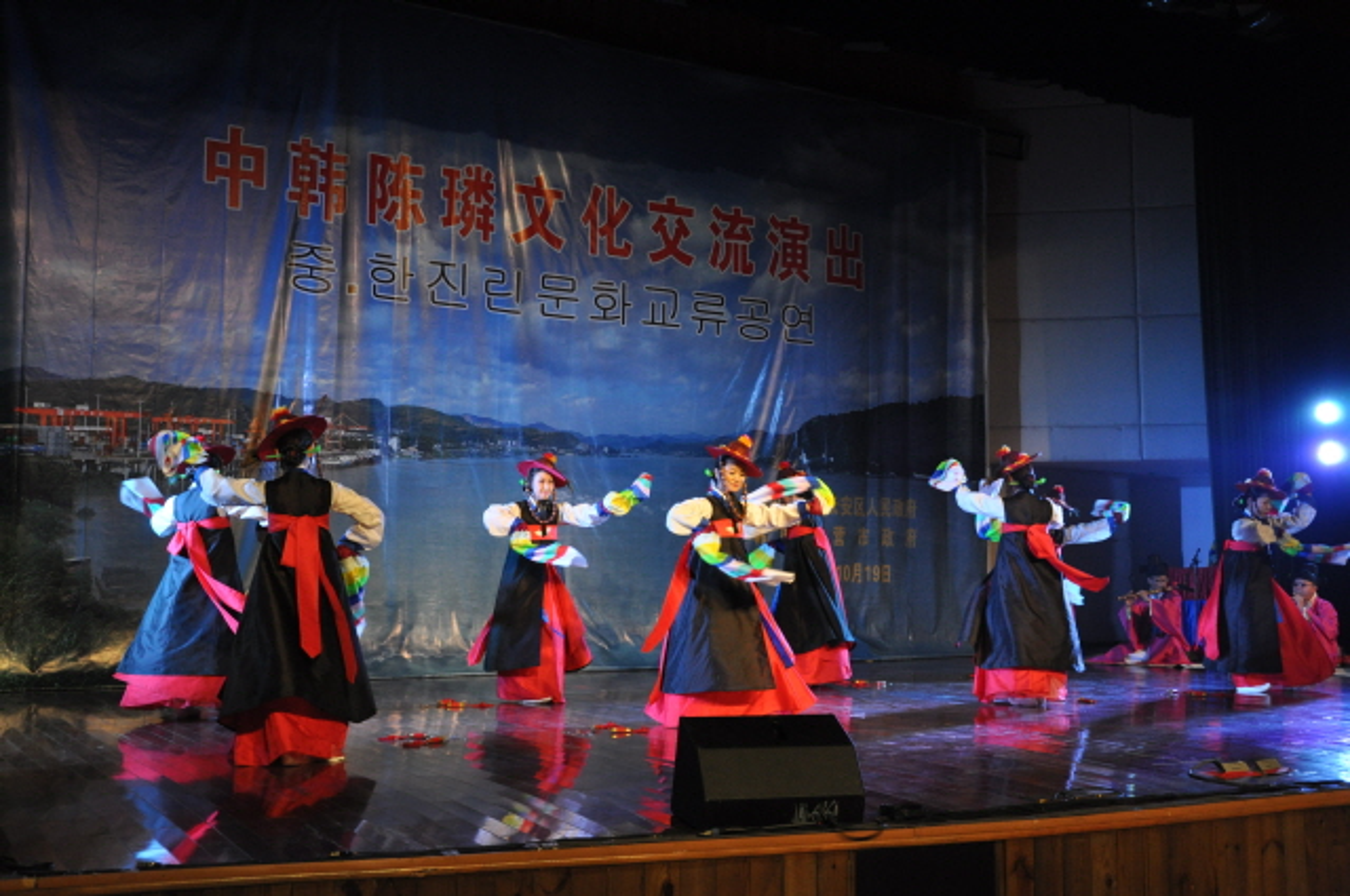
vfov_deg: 34.1
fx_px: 1461
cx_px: 675
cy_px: 448
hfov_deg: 49.6
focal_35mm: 39
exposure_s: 1/160
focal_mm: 26
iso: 800
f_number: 6.3
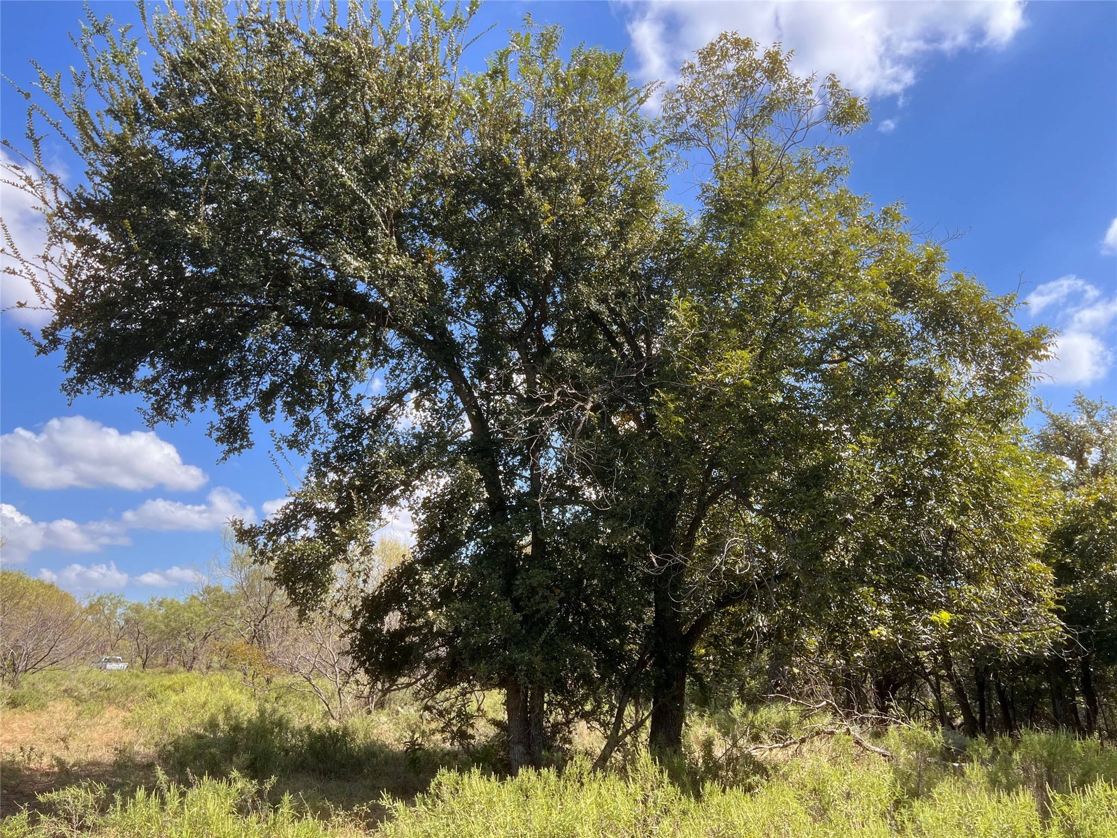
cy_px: 419
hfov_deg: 67.3
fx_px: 839
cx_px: 558
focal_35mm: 26
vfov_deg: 53.1
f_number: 1.5
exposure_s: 1/1751
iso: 50
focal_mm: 5.7
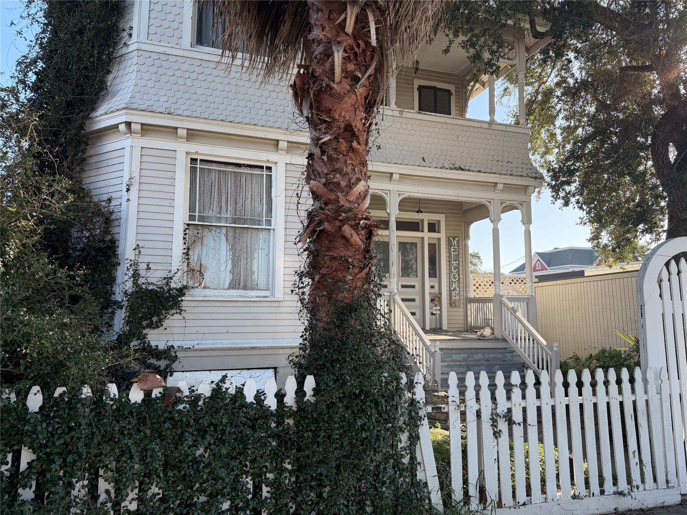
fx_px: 476
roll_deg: +0.4
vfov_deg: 56.8
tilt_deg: +7.3
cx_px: 344
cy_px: 258
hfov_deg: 71.6
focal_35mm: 24
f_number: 1.78
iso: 100
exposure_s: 1/1250
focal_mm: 6.76
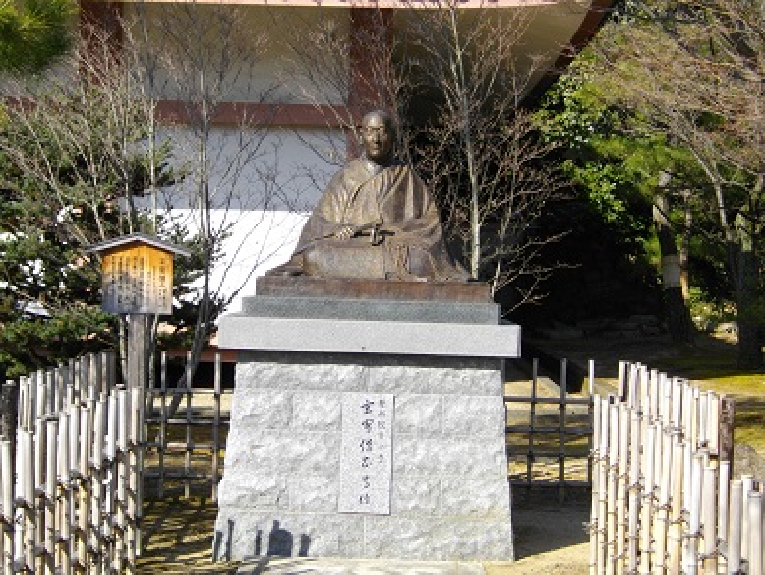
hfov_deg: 25.3
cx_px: 382
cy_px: 288
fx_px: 1702
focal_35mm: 77
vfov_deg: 19.1
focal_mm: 13.7
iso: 100
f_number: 4.6
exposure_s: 1/320
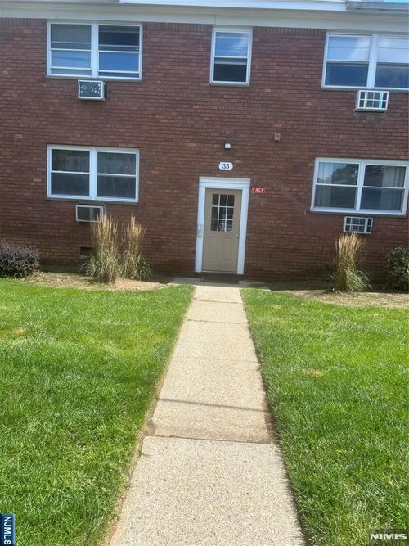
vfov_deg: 67.3
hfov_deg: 53.0
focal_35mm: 26
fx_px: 410
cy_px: 273
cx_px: 204
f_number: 1.5
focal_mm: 5.7
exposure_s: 1/2915
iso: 50
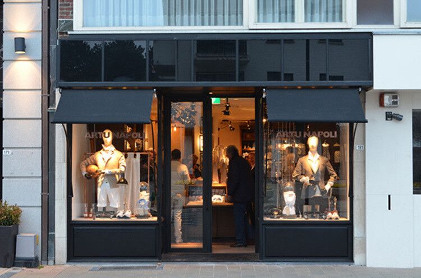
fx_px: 700
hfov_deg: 33.5
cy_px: 139
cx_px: 210
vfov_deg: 22.5
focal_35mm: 60
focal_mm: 40
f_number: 8
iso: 720
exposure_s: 1/15
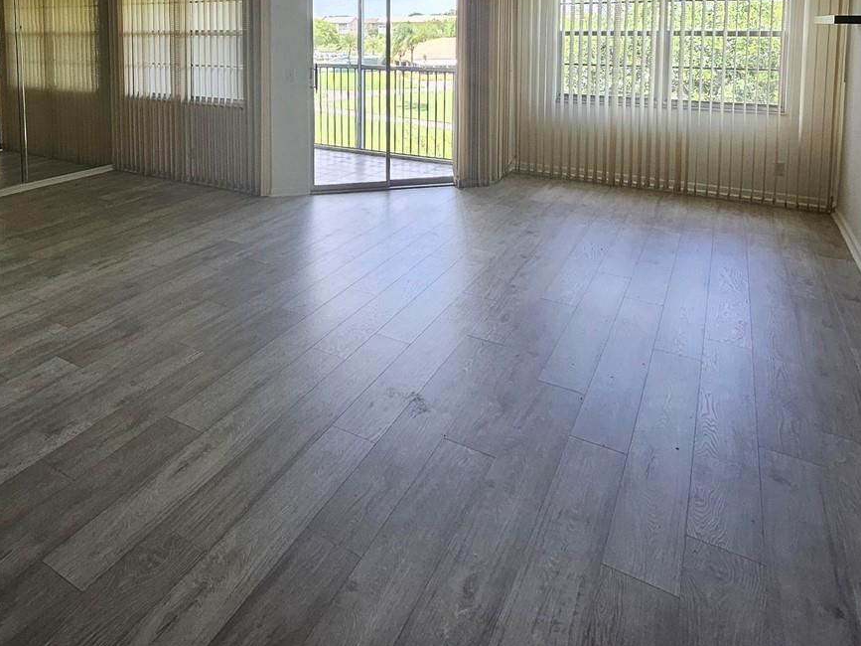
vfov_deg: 50.9
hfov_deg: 70.2
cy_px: 77
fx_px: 597
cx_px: 314
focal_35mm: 24
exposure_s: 1/77
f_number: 2.2
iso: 64
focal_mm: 1.74
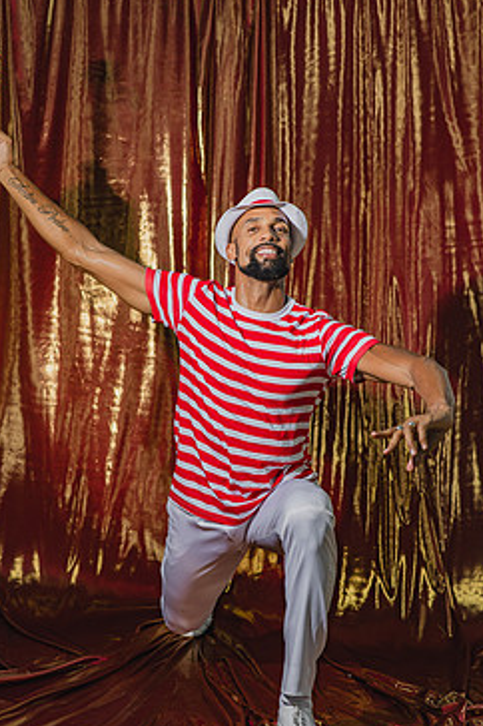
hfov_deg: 13.0
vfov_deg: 19.5
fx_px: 2117
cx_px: 242
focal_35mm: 105
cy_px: 405
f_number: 2.8
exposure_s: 1/200
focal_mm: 85
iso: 200
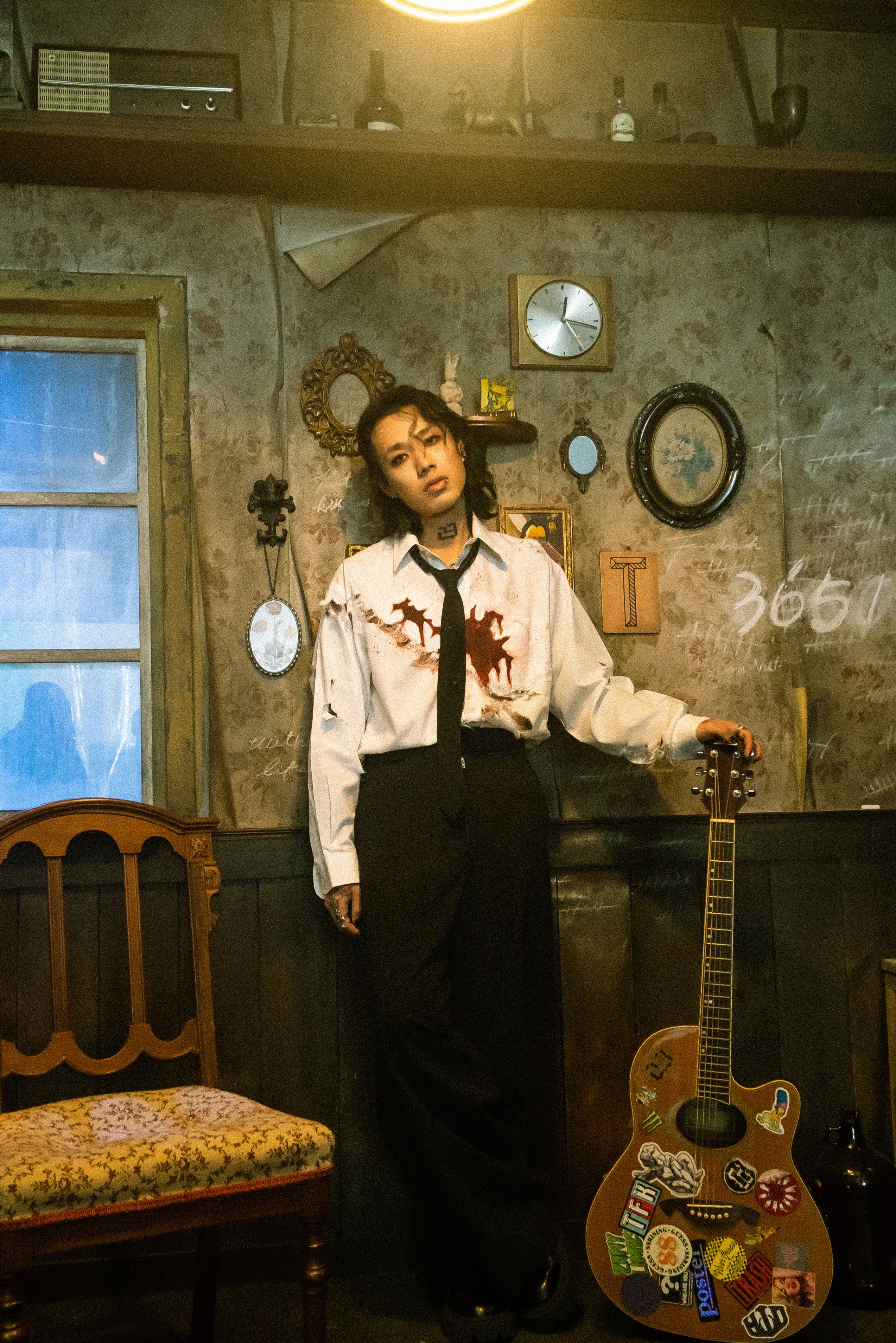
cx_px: 440
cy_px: 692
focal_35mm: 34
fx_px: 1269
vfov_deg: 55.8
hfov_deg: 38.9
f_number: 4
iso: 640
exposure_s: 1/50
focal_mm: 22
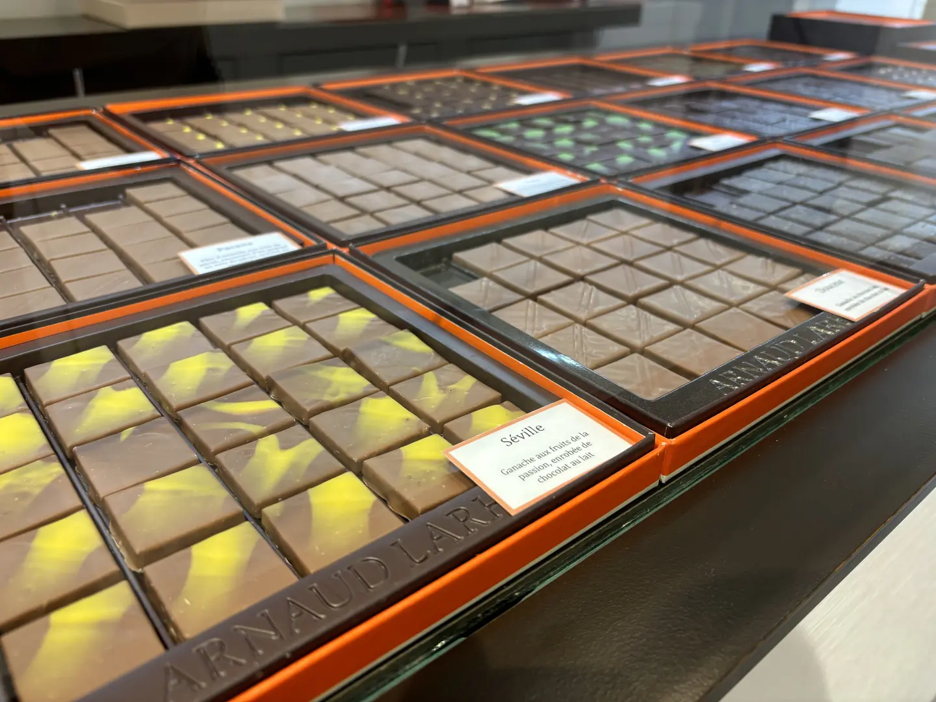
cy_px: 351
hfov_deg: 67.3
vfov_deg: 53.1
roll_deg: -2.1
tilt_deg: -30.1
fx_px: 703
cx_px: 468
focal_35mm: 26
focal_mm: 5.96
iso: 100
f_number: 1.6
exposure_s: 1/50
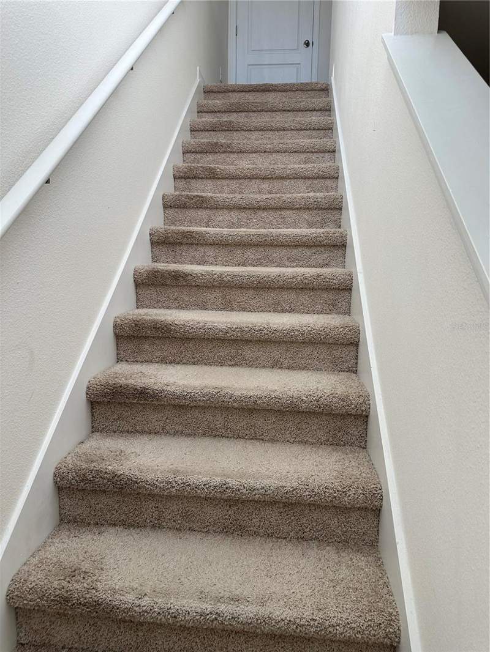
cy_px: 326
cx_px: 245
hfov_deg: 56.8
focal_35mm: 24
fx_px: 453
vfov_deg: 71.6
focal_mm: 6.86
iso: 64
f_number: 1.78
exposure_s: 1/202
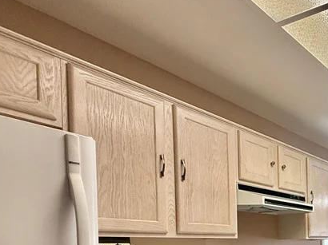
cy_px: 250
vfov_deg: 36.2
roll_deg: +0.5
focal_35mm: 35
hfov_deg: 40.6
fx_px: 331
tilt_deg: -1.1
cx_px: 374
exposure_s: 1/120
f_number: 2.2
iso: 200
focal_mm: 2.22
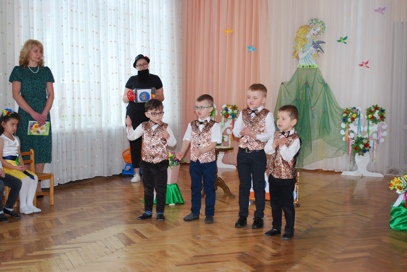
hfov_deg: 36.8
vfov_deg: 25.1
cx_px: 204
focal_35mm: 54
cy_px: 136
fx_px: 611
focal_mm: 36
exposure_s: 1/60
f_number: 5.3
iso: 500
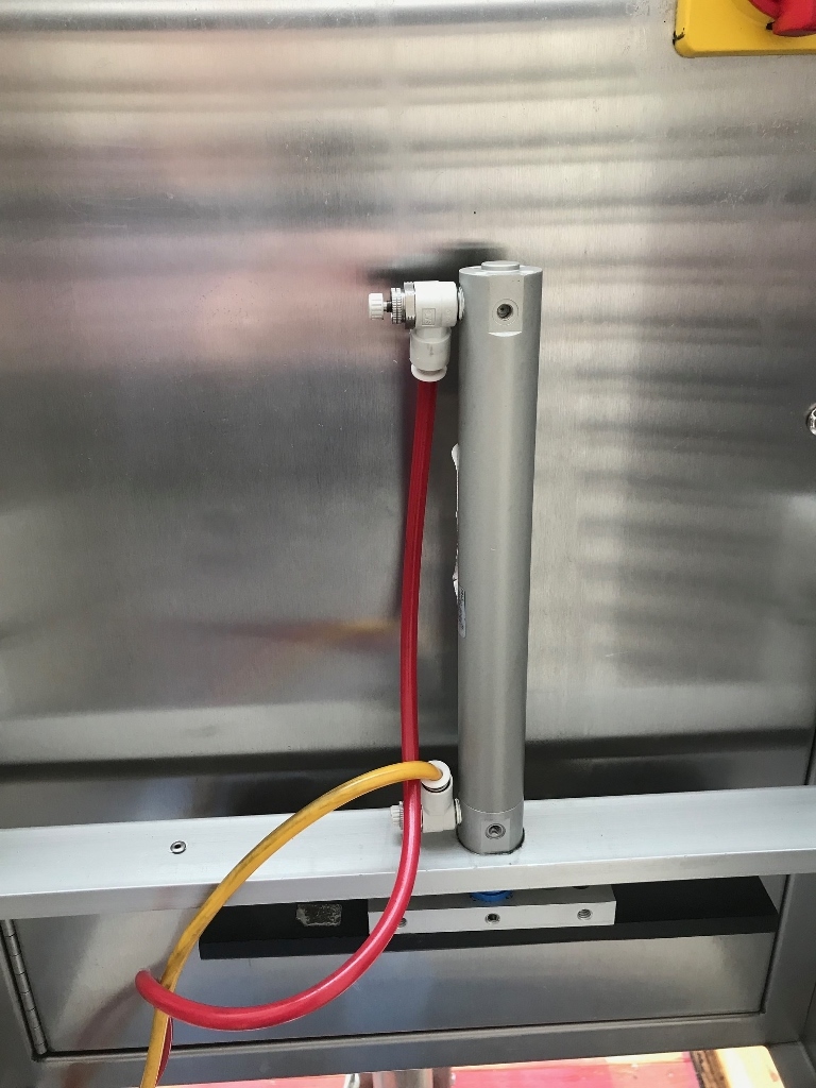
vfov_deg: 63.4
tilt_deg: -21.2
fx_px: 880
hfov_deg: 49.7
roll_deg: +1.0
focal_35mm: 28
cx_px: 408
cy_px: 544
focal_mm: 3.99
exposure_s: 1/40
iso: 25
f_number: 1.8
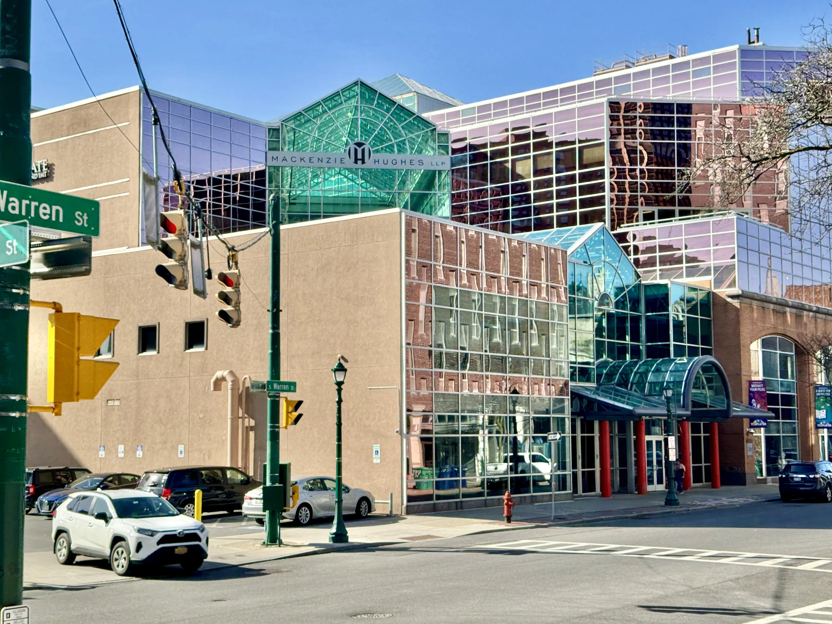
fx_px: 1154
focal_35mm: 48
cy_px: 312
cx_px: 416
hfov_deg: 39.7
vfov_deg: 30.3
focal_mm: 6.86
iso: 64
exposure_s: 1/2717
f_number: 1.78
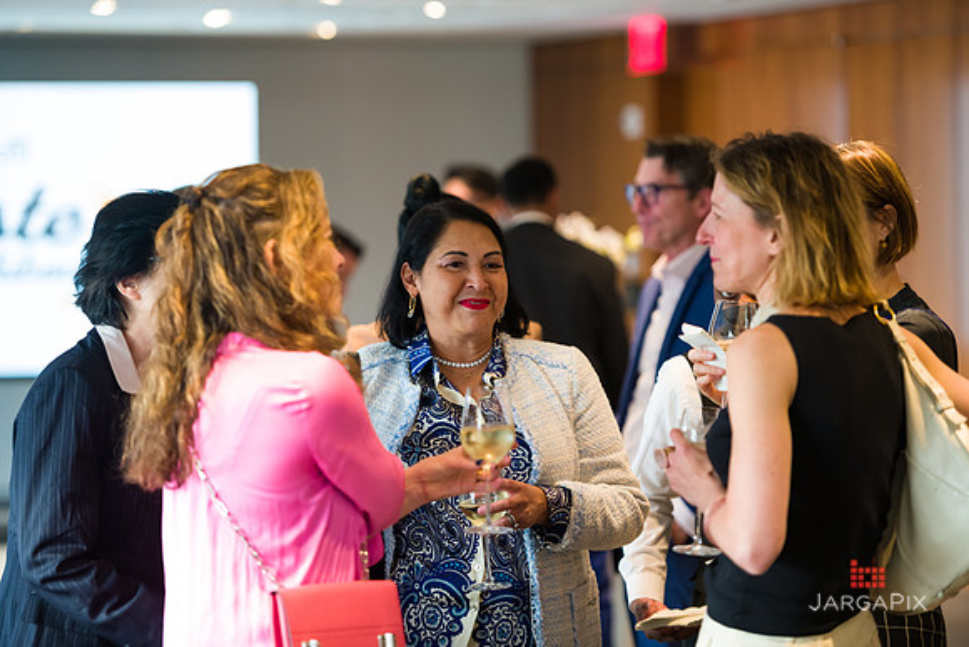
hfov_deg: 14.7
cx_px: 484
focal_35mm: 140
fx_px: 3769
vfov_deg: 9.8
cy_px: 324
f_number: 3.2
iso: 800
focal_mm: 140
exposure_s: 1/100
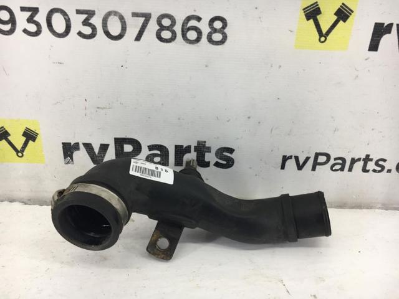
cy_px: 150
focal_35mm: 29
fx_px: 334
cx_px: 200
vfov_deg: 48.2
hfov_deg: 61.7
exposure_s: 1/50
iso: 25
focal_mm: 4.15
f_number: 2.2
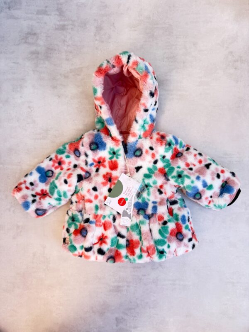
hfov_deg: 56.8
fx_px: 230
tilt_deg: -89.0
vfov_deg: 71.6
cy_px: 166
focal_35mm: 24
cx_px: 124
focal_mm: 6.76
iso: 100
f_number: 1.78
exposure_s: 1/374
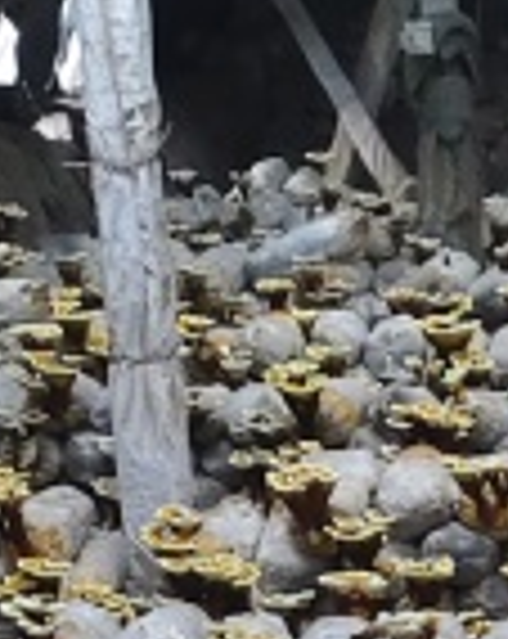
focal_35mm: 191
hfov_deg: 7.8
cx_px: 872
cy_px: 1883
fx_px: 3601
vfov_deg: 8.5
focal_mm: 4.84
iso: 566
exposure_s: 1/50.1
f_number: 1.79
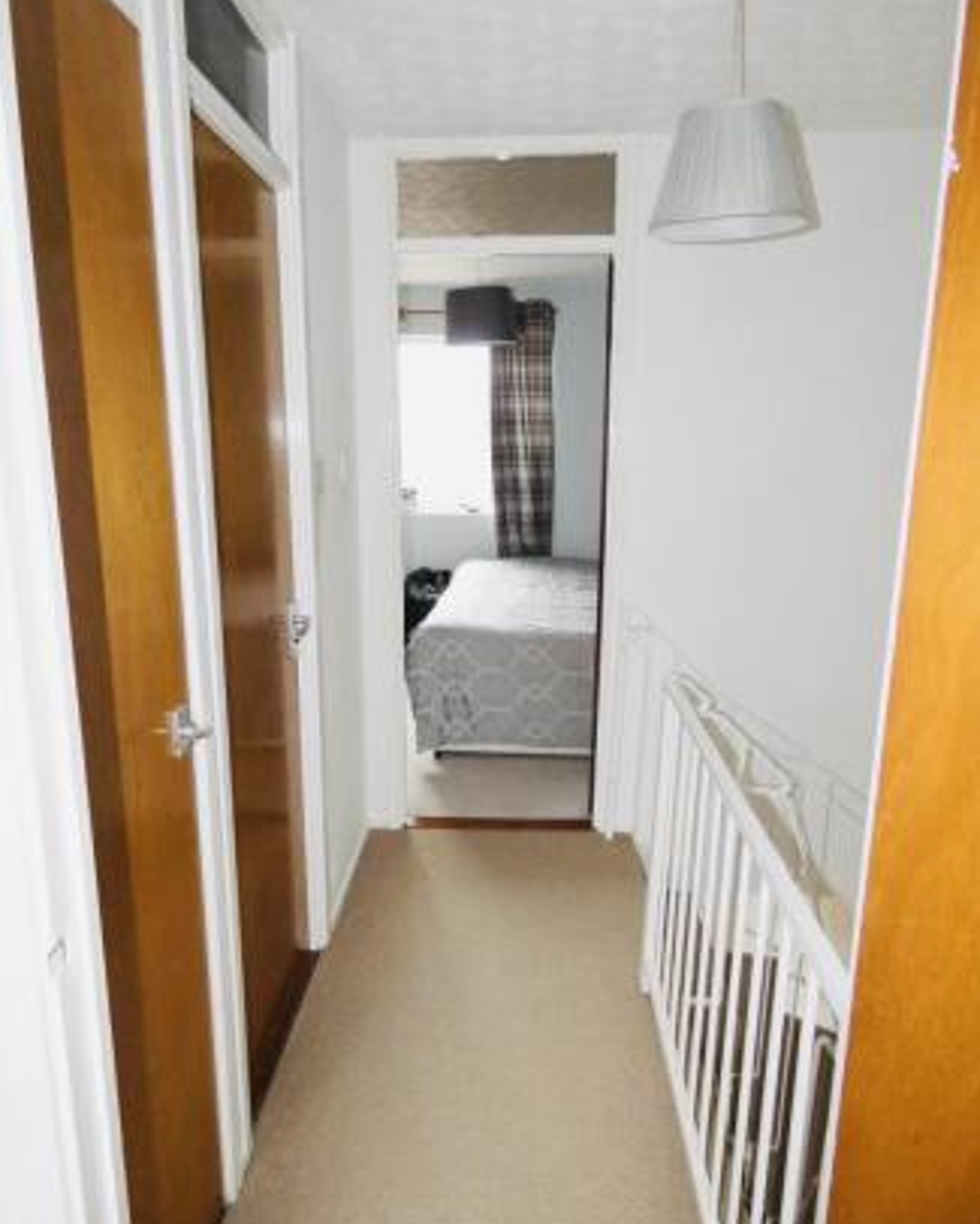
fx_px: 761
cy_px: 598
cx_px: 492
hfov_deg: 65.5
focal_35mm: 21
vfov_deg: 77.6
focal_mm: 3.6
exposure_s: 1/60
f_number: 2.8
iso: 500
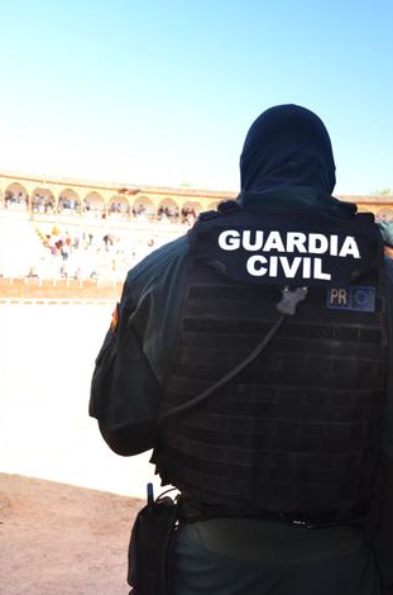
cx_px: 237
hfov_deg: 29.0
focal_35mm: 46
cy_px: 342
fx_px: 757
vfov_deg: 42.7
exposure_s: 1/125
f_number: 3.8
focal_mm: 24
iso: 250
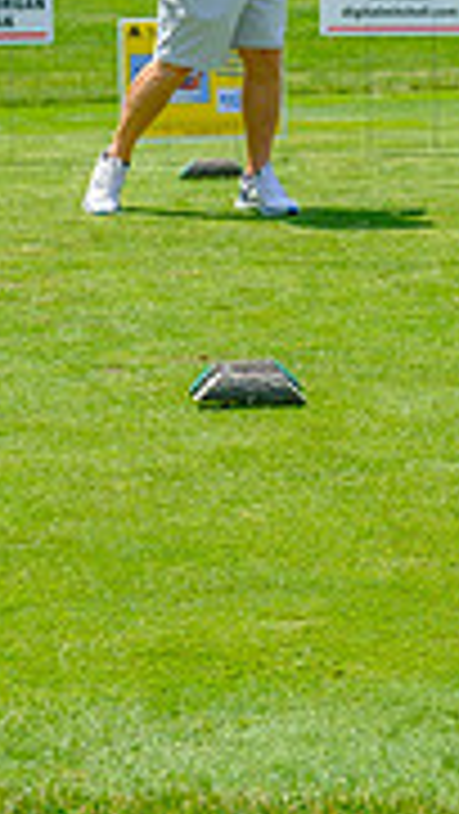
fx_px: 3047
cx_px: 230
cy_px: -90
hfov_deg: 8.6
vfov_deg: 14.8
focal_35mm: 141
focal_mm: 35.8
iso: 200
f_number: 5
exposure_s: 1/500
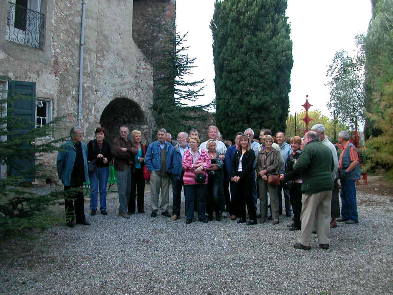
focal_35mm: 37
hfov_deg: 50.1
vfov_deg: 38.7
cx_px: 196
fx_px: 420
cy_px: 148
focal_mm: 5.6
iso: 100
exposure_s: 1/215
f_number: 2.7
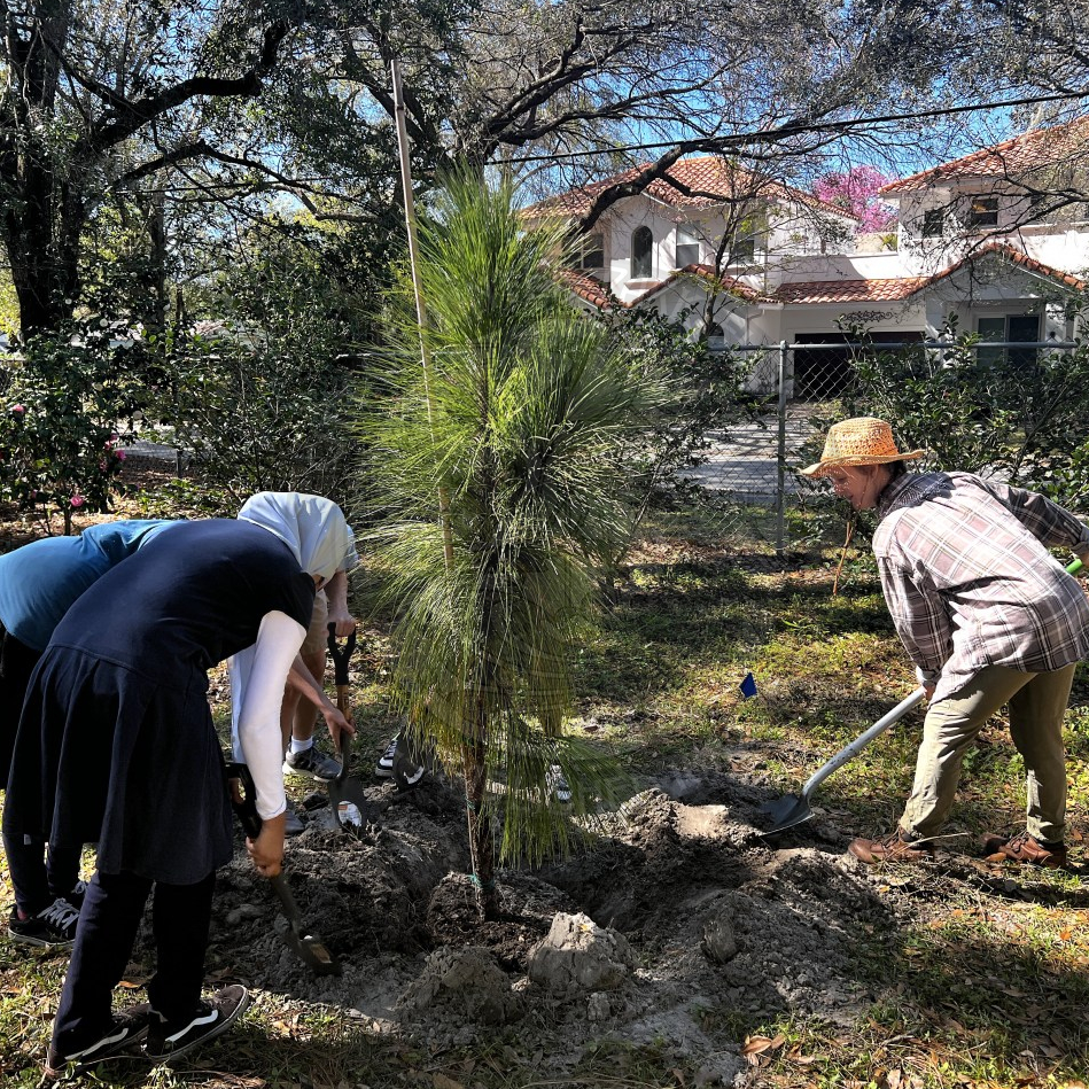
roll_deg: +0.3
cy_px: 539
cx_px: 568
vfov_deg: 52.5
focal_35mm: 31
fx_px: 1103
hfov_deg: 52.5
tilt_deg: -8.2
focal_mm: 5.7
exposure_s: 1/632
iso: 50
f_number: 1.5
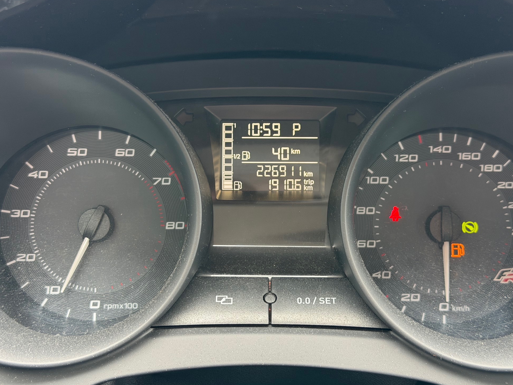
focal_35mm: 50
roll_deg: -0.9
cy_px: 193
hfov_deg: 38.2
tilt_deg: -15.3
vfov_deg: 29.1
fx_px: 741
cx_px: 262
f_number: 1.78
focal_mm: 6.76
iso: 160
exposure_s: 1/60
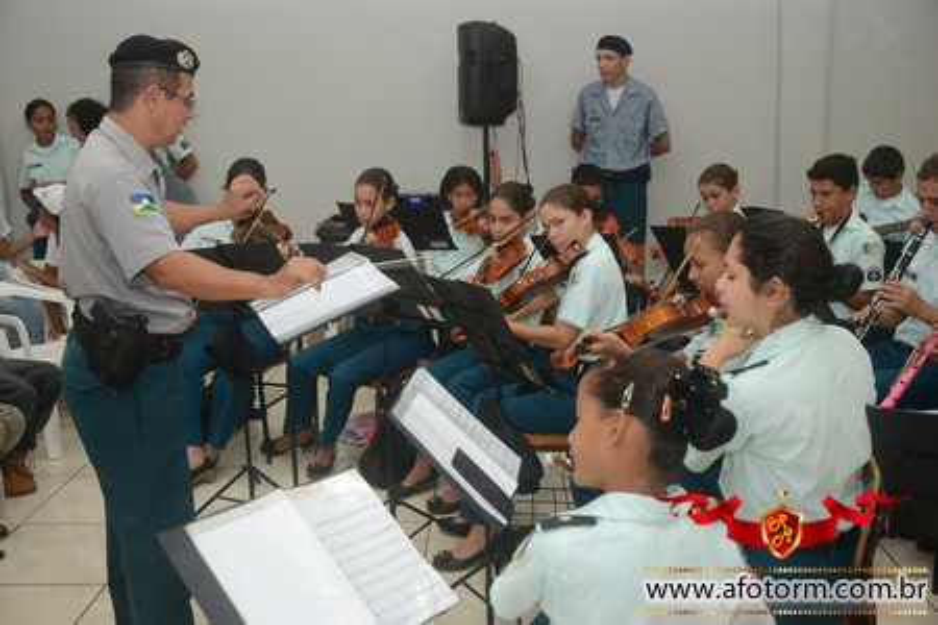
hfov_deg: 49.6
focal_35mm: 39
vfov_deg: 34.2
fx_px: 1016
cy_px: 312
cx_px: 469
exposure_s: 1/80
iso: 1600
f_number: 3.8
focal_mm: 26
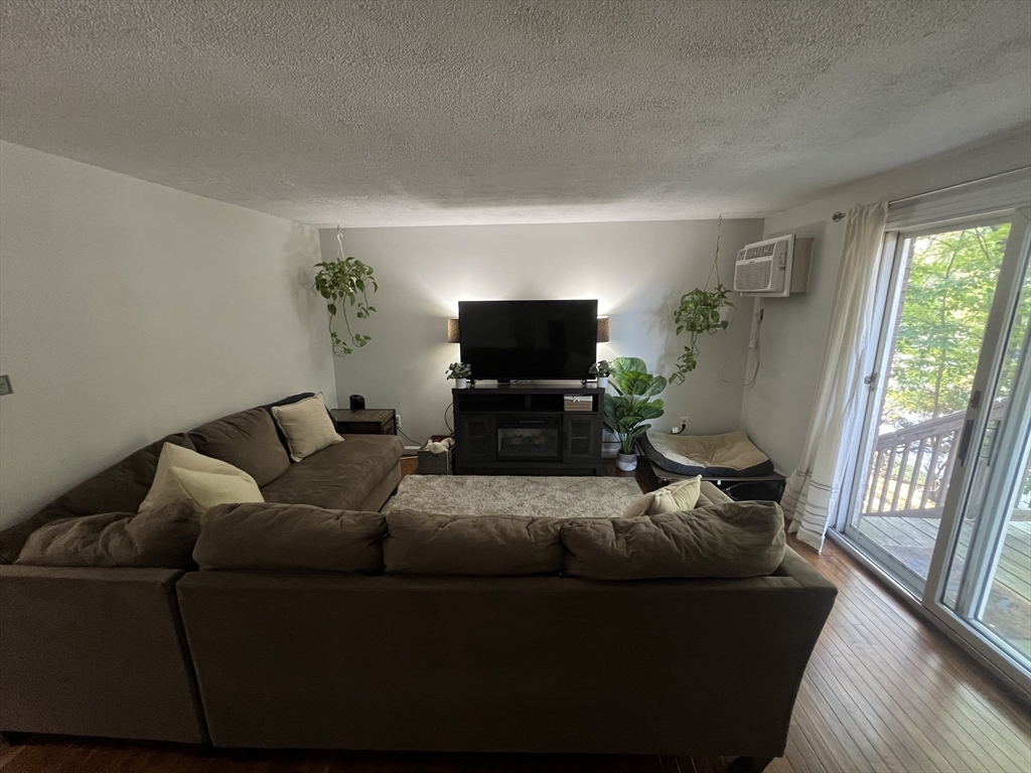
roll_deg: +0.2
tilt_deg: -13.5
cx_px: 516
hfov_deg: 106.2
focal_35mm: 13
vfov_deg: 89.9
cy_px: 386
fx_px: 387
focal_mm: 1.57
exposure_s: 1/60
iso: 400
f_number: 1.8
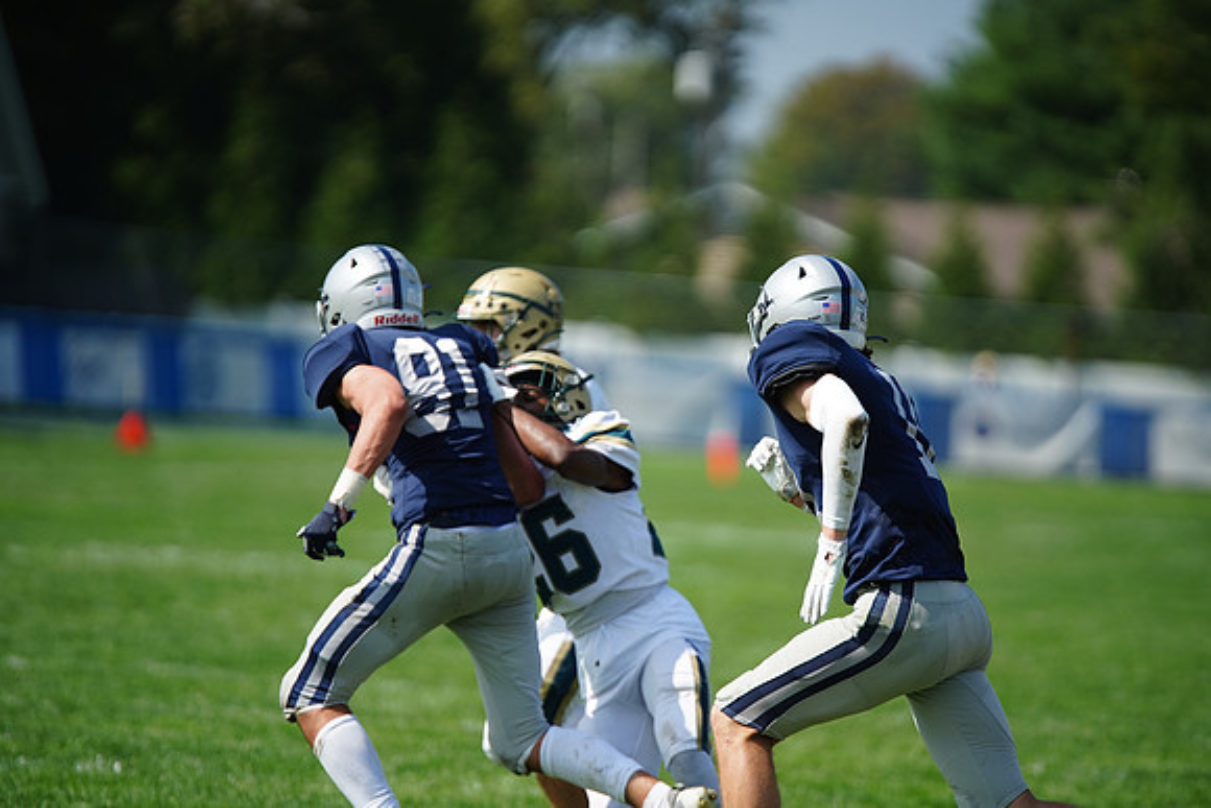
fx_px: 10094
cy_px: 404
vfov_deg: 4.6
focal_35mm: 300
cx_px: 606
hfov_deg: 6.9
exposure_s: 1/4000
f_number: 2.8
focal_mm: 300
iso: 400
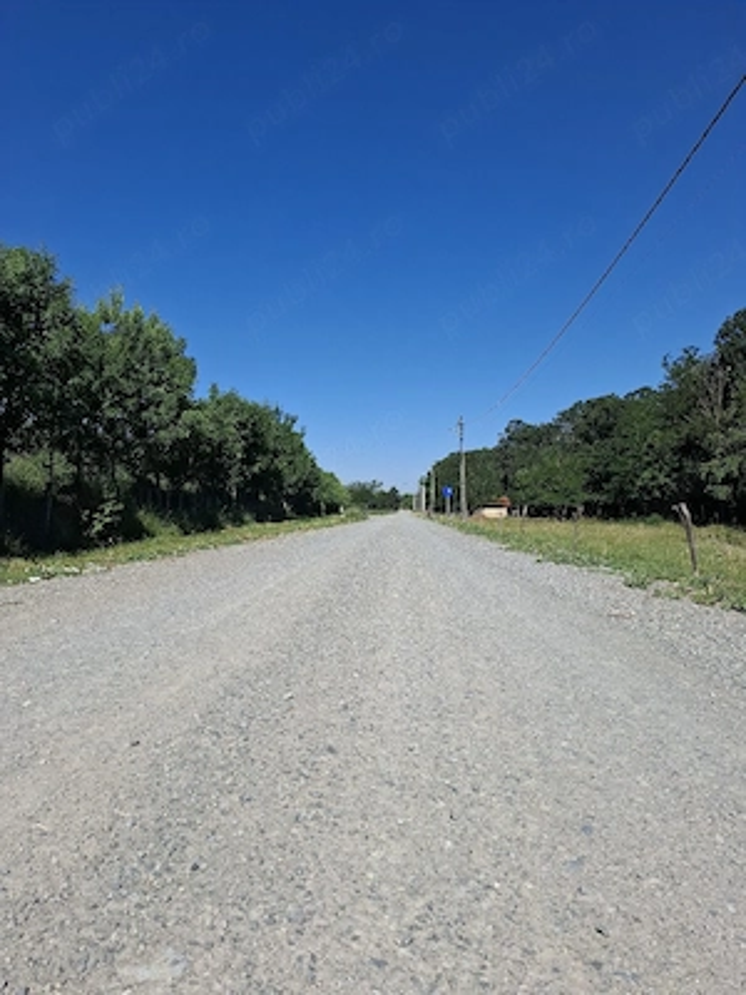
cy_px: 498
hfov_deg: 58.9
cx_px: 373
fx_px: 661
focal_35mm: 23
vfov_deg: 73.9
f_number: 1.8
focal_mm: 5.54
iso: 50
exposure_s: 1/3333
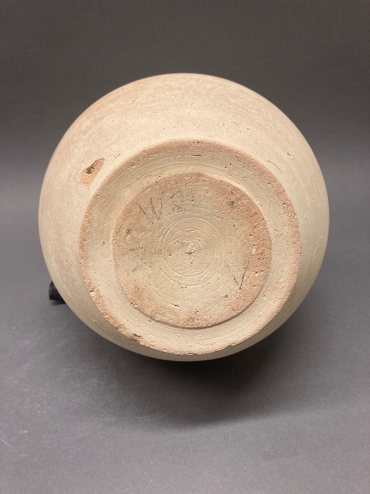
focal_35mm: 28
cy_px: 247
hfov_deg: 49.7
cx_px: 185
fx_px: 399
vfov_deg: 63.4
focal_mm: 3.99
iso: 100
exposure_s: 1/60
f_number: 1.8
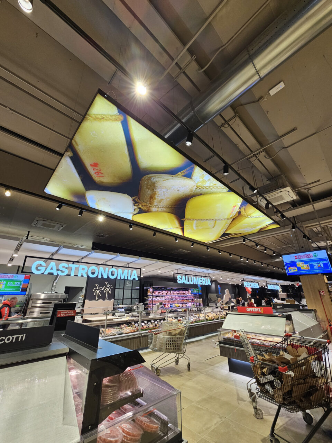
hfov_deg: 89.9
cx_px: 166
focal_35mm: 13
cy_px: 222
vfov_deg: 106.2
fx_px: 166
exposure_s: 1/100
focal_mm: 2.2
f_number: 2.2
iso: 80
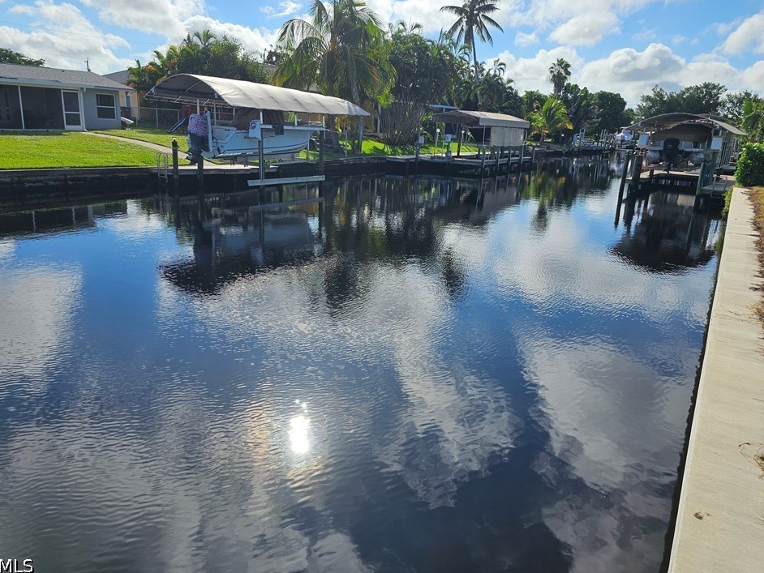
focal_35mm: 25
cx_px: 372
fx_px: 552
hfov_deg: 69.4
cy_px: 268
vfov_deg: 54.9
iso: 10
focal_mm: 6.3
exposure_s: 1/1384
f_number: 1.7
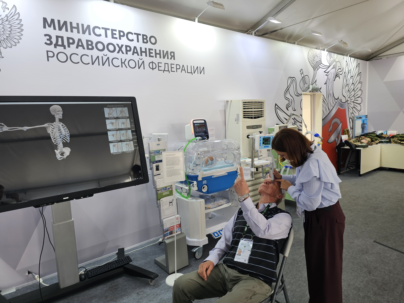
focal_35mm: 23
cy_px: 152
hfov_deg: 73.9
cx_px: 202
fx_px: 268
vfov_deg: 58.9
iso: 40
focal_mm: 6.3
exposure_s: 1/100
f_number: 1.7
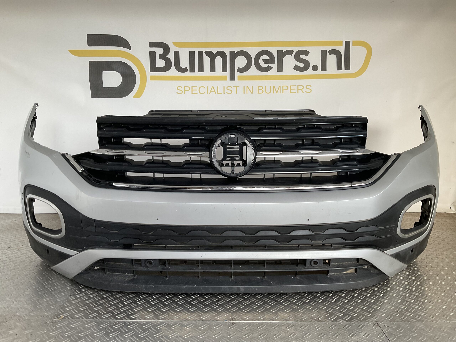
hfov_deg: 61.7
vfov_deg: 48.2
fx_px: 382
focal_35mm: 29
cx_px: 228
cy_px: 171
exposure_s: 1/60
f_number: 1.8
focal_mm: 3
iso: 40
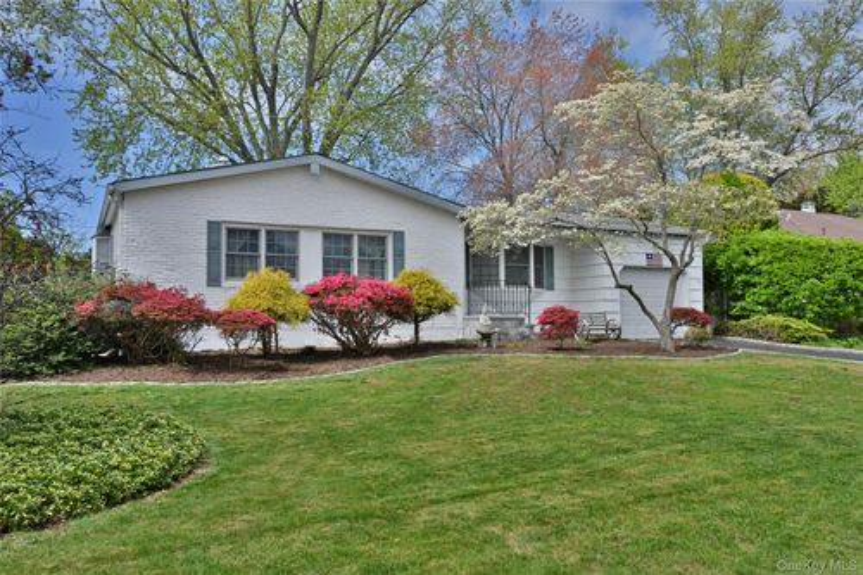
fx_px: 719
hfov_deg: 61.9
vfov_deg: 43.6
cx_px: 432
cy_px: 288
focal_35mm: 30
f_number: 22
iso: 640
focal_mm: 30
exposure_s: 1/160
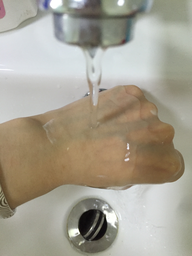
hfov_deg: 48.2
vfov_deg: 61.7
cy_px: 128
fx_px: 214
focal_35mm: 29
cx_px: 96
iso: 250
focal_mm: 4.15
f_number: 2.2
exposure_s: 1/33
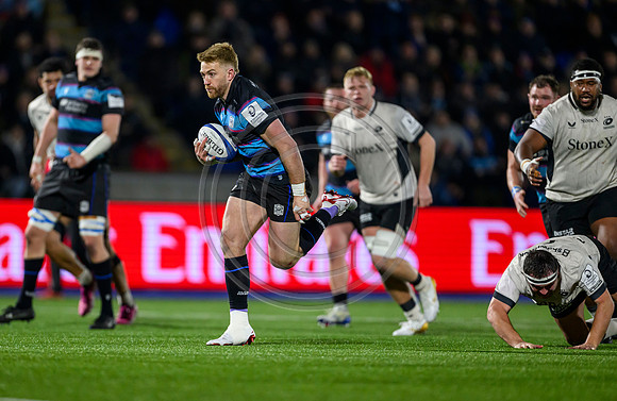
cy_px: 232
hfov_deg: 4.6
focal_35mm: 455
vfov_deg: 3.0
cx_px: 269
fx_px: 7745
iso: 4000
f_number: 3.2
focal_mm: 400
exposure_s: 1/1600
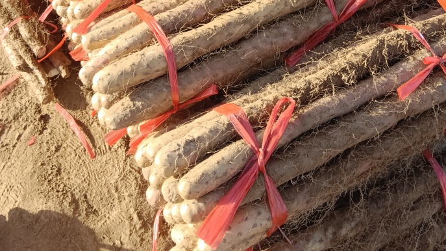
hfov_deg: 46.4
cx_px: 206
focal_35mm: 44
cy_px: -53
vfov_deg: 24.5
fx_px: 520
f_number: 1.8
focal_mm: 3.96
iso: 100
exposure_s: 1/215
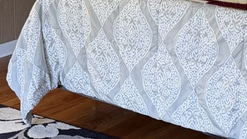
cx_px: 181
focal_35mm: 127
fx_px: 832
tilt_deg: -15.9
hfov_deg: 16.8
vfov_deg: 9.6
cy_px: 39
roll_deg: -1.4
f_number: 1.78
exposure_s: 1/60
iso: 320
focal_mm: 6.76
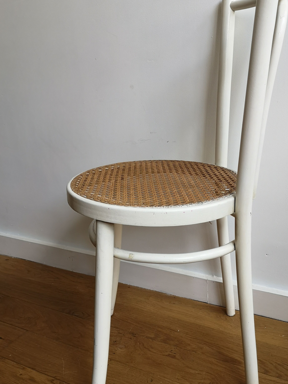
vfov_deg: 52.6
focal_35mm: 35
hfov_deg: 40.5
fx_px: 388
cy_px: 179
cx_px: 177
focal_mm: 3.95
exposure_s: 1/109
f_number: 1.8
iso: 50
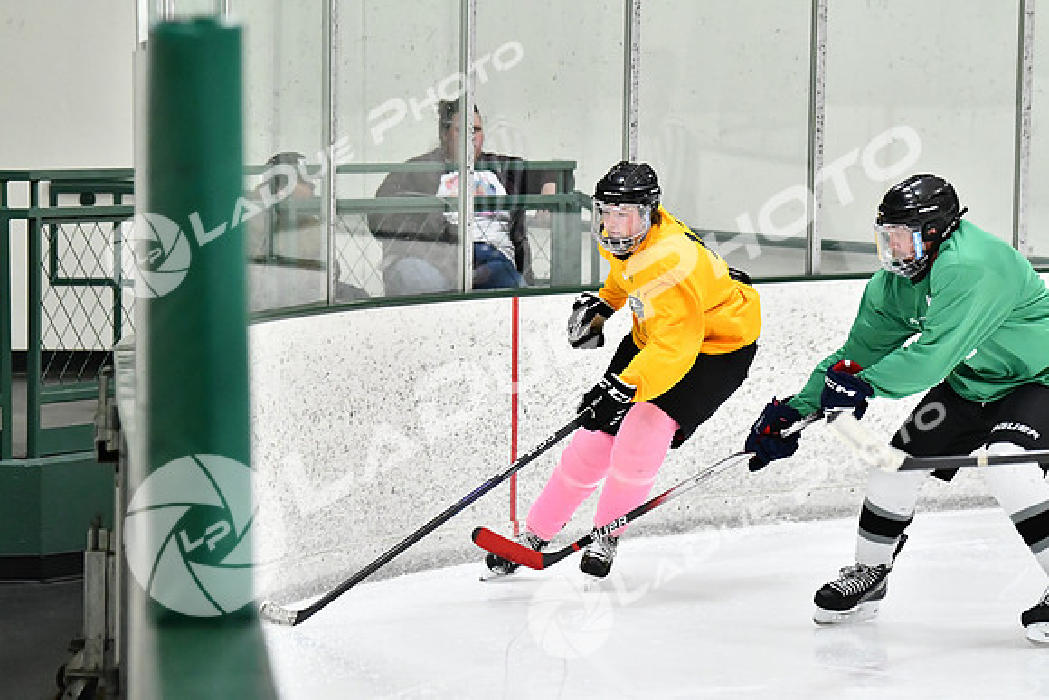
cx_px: 524
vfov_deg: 7.0
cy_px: 350
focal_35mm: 195
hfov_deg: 10.5
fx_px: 5683
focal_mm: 130
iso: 5000
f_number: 2.8
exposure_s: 1/1250
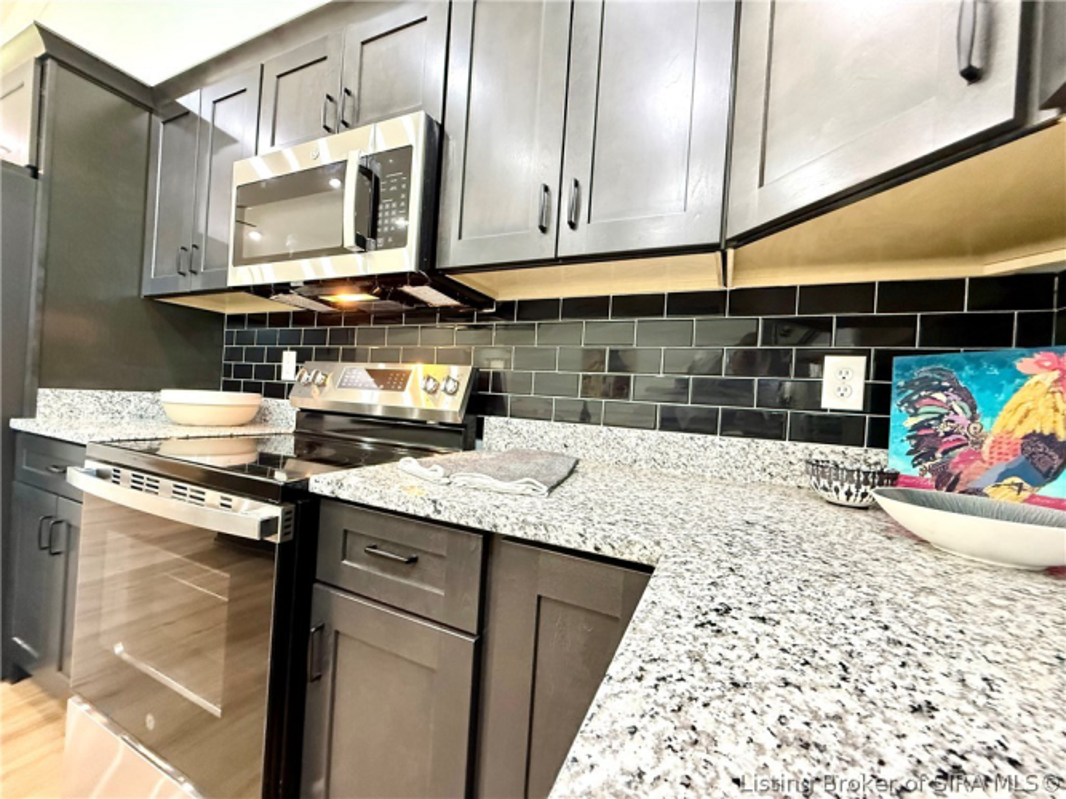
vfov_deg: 85.7
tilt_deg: +2.1
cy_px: 400
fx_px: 431
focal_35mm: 14
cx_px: 533
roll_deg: -2.8
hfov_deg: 102.1
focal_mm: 2.22
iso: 640
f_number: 2.2
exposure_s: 1/60
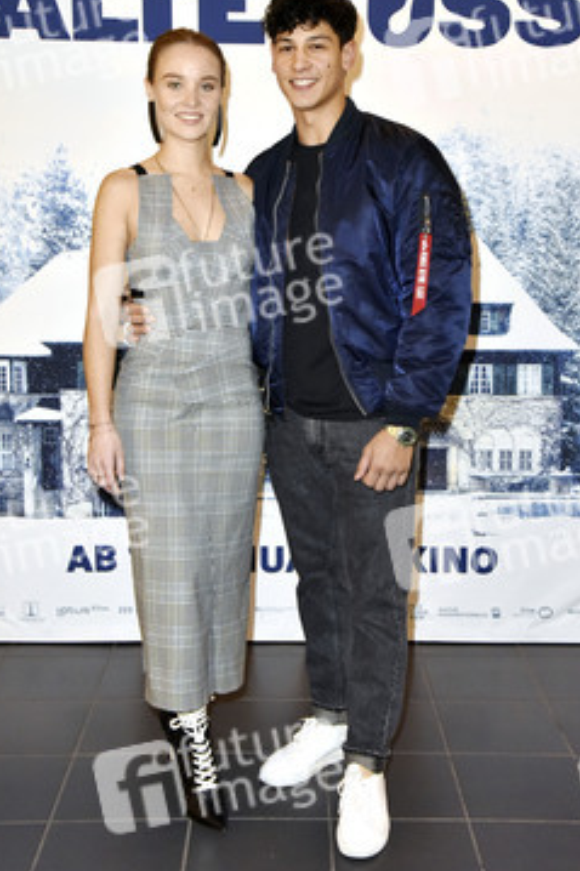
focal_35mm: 49
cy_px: 412
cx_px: 289
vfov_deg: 40.3
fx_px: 1185
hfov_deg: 27.5
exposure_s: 1/80
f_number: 5.6
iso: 5000
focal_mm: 44
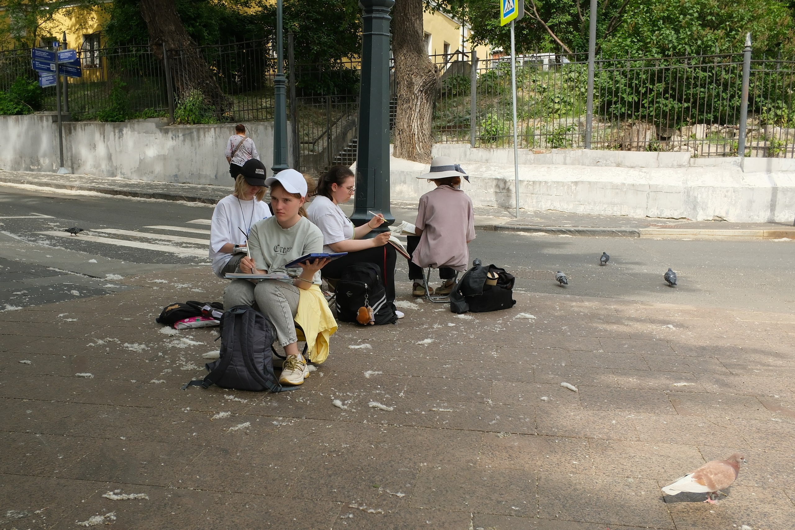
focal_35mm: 27
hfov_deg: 67.4
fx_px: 596
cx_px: 398
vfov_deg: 47.9
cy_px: 265
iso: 320
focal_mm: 18
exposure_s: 1/480
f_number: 5.6
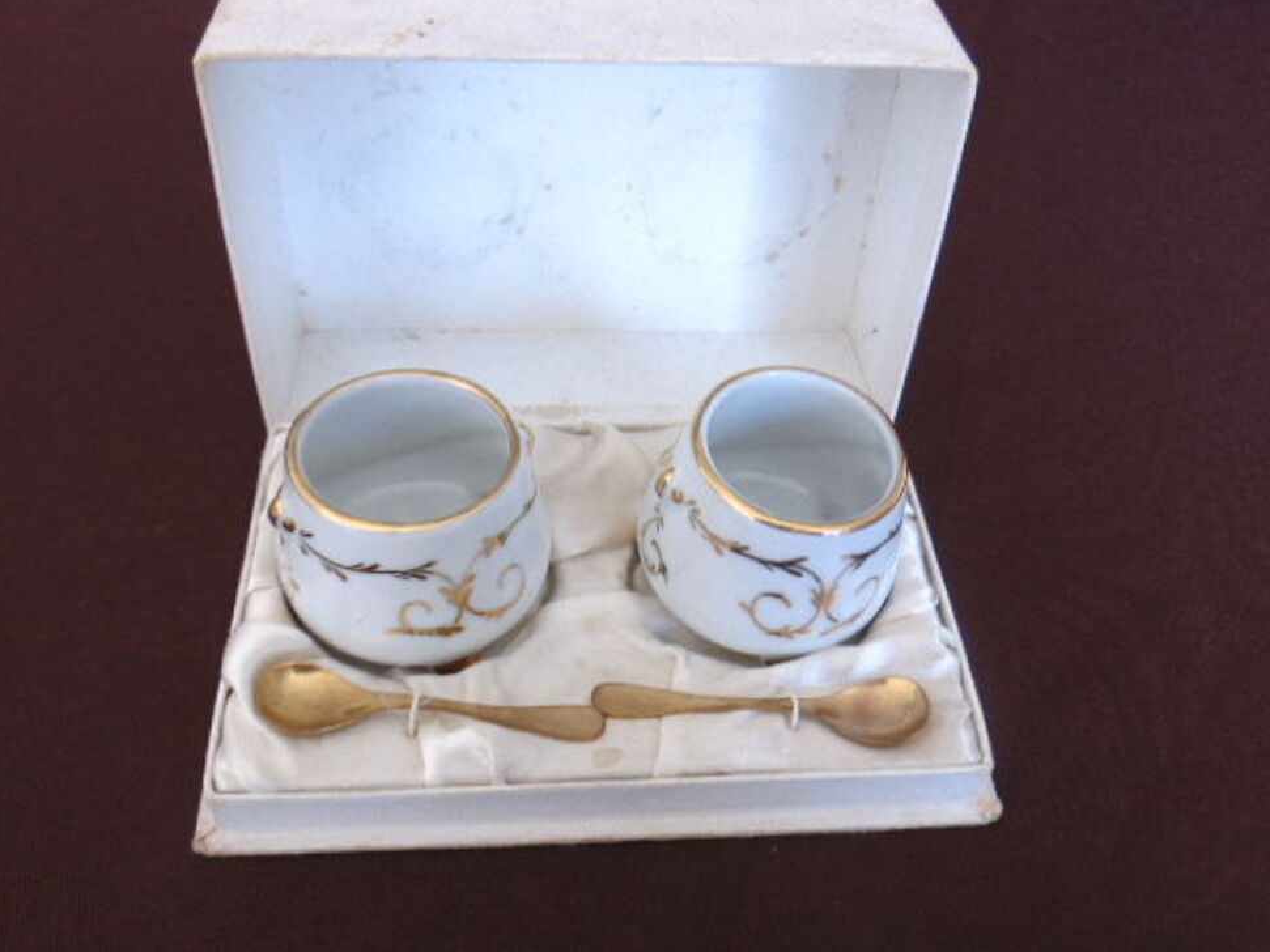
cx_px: 649
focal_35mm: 34
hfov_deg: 54.0
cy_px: 463
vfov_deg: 41.8
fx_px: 1247
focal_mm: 5.8
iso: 100
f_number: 3.2
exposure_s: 1/30
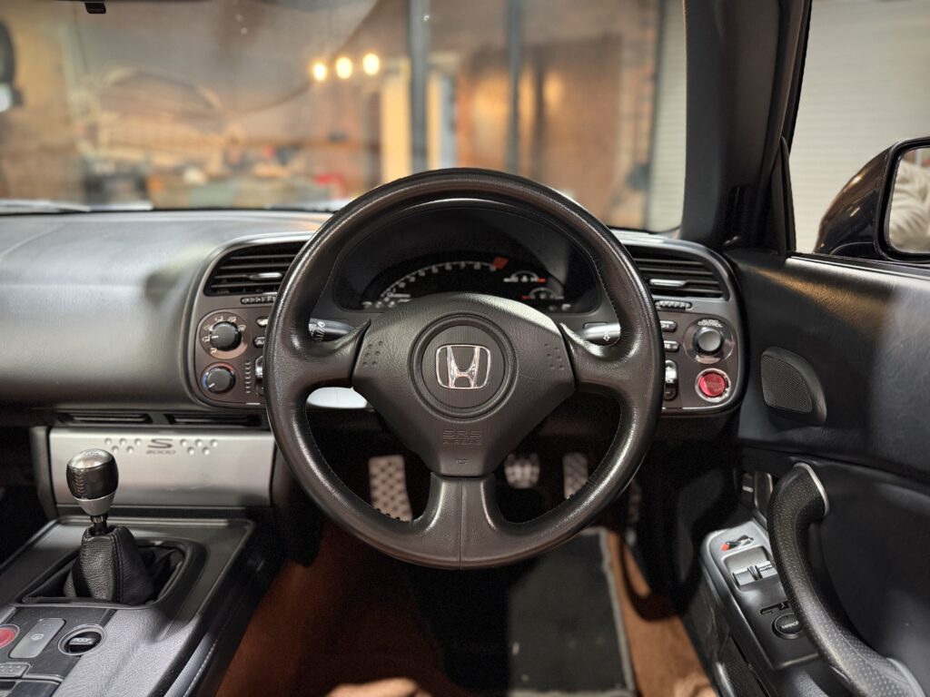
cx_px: 465
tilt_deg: -15.4
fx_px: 645
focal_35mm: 24
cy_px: 348
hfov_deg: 71.6
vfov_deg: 56.8
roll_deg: -0.6
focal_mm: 6.76
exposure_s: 1/33
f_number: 1.78
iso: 1000
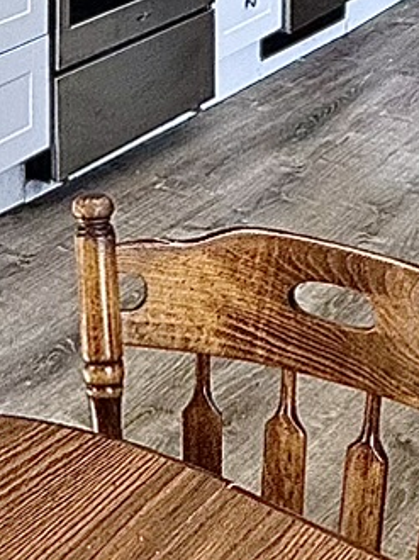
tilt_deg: -0.3
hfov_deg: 16.6
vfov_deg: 18.5
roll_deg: +0.5
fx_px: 1406
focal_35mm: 87
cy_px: -392
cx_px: -3
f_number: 2.2
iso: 100
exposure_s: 1/120
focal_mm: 2.22
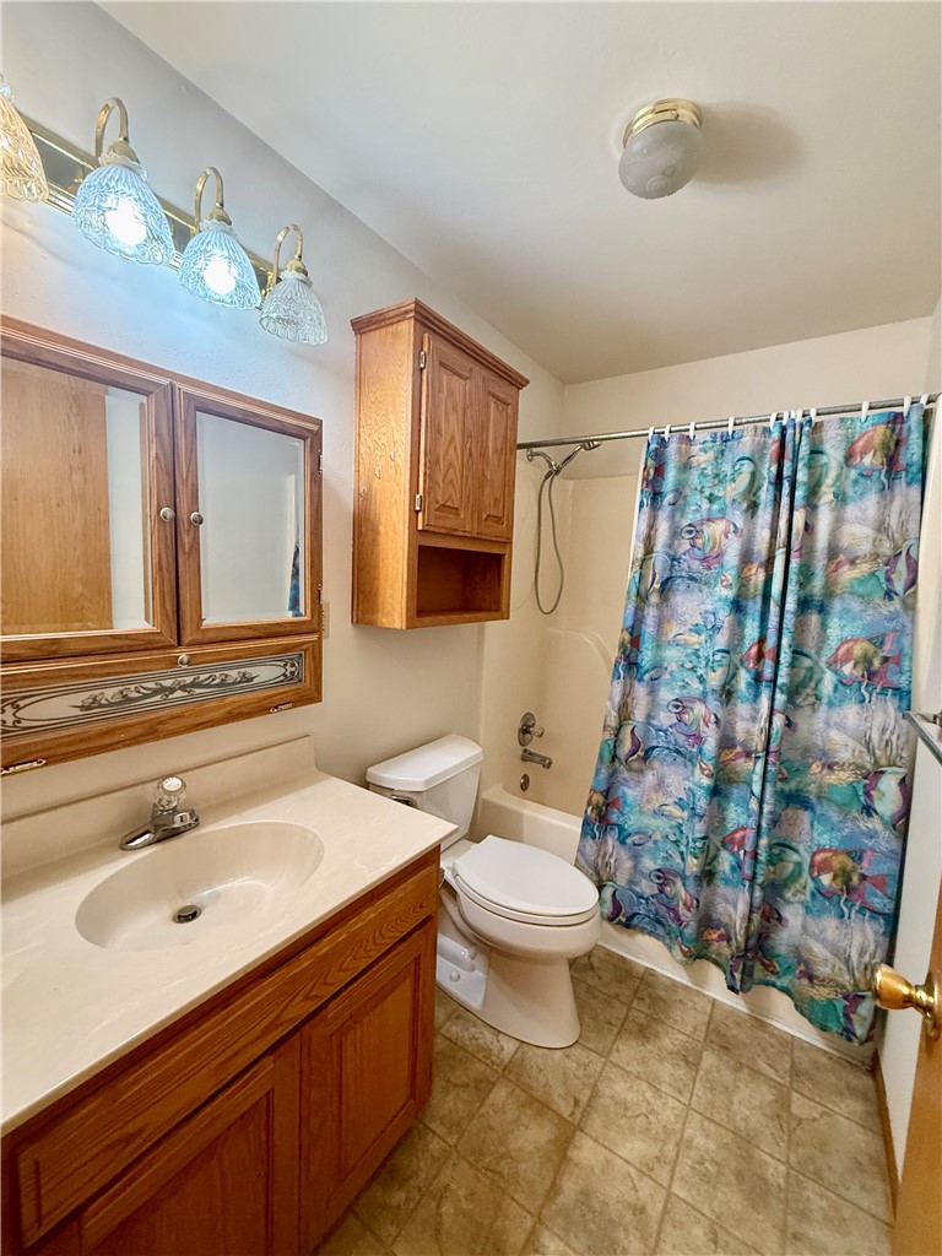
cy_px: 628
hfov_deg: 85.7
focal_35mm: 14
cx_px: 471
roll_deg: -2.1
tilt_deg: -4.7
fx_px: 508
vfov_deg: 102.1
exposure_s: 1/60
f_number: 2.2
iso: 320
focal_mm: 2.22
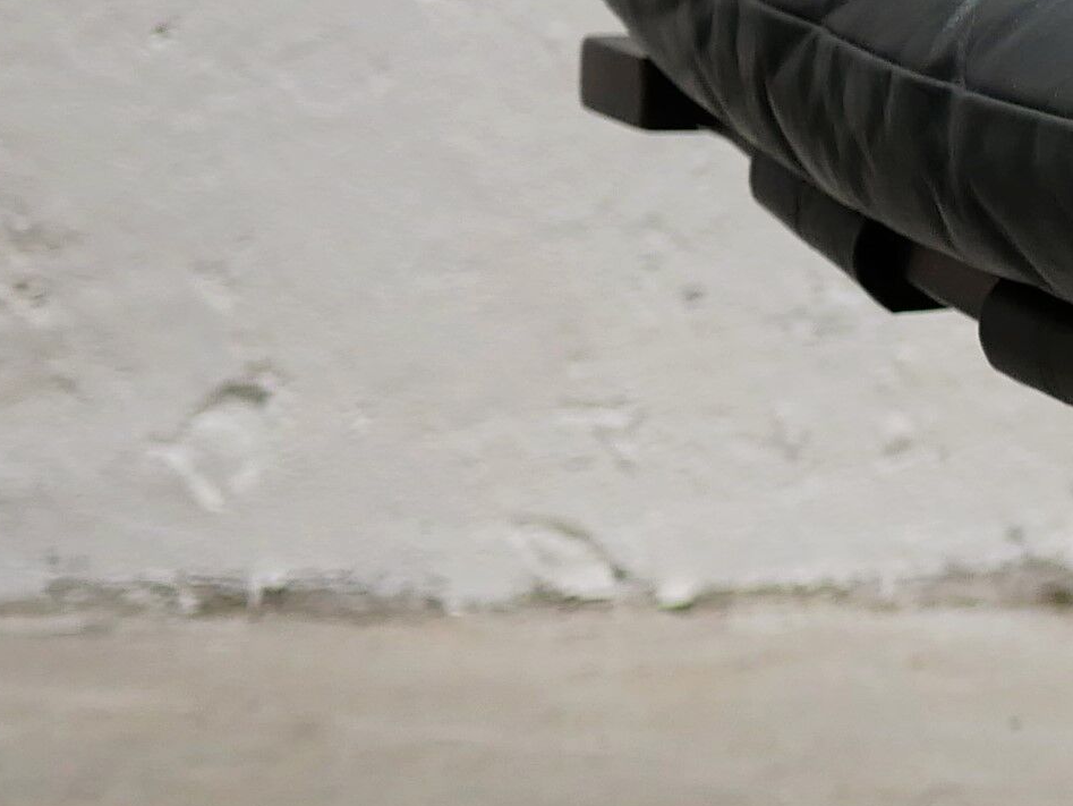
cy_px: 228
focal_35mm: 194
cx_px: 2461
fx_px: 6016
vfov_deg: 7.7
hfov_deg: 9.3
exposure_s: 1/60
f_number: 1.7
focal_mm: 20
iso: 320
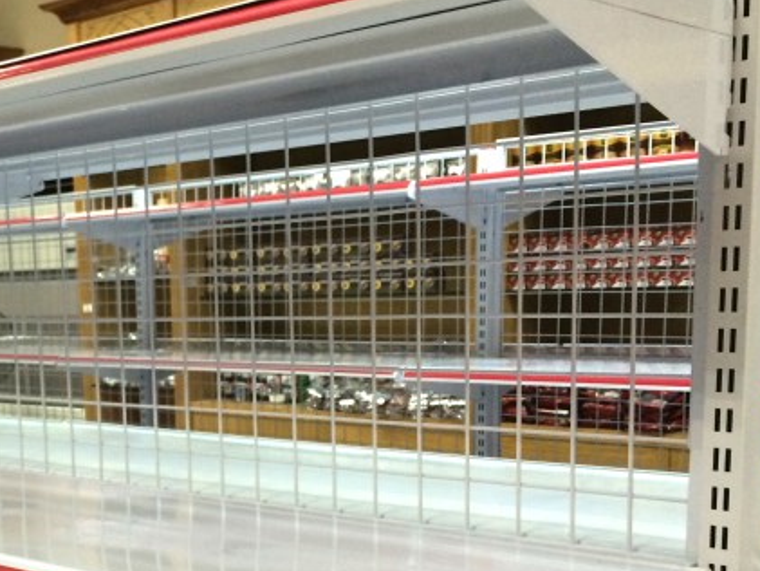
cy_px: 455
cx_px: 87
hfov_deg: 32.2
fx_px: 1252
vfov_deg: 25.2
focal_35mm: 57
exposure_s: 1/33
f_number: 2.2
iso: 160
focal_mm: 4.12
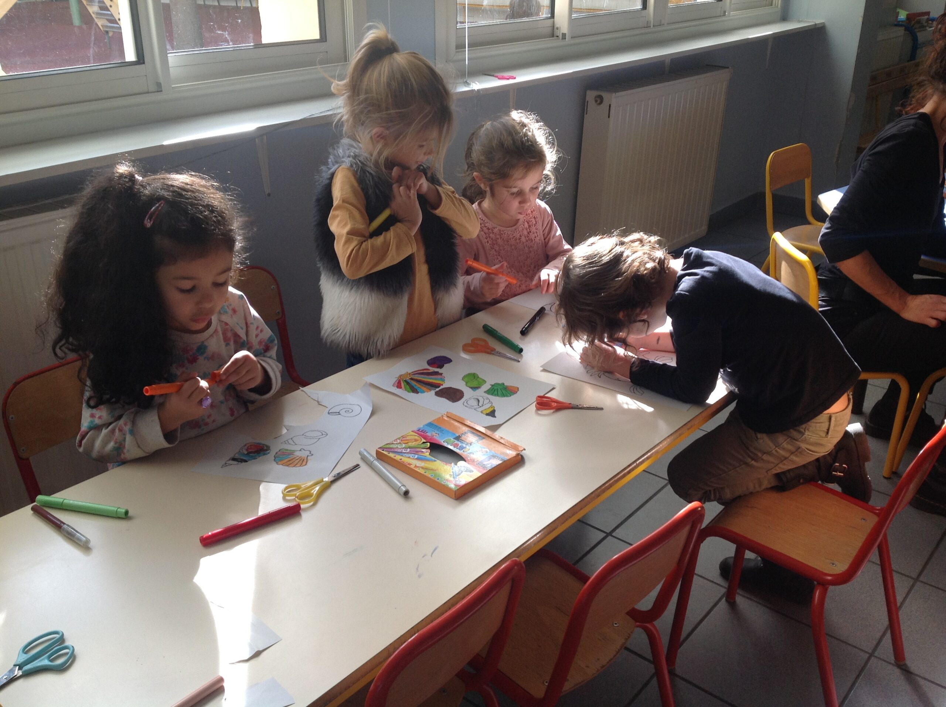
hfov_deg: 52.7
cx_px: 473
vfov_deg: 40.6
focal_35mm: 35
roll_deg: -1.0
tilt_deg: -23.2
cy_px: 354
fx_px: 955
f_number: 2.4
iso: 50
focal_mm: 4.28
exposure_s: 1/132
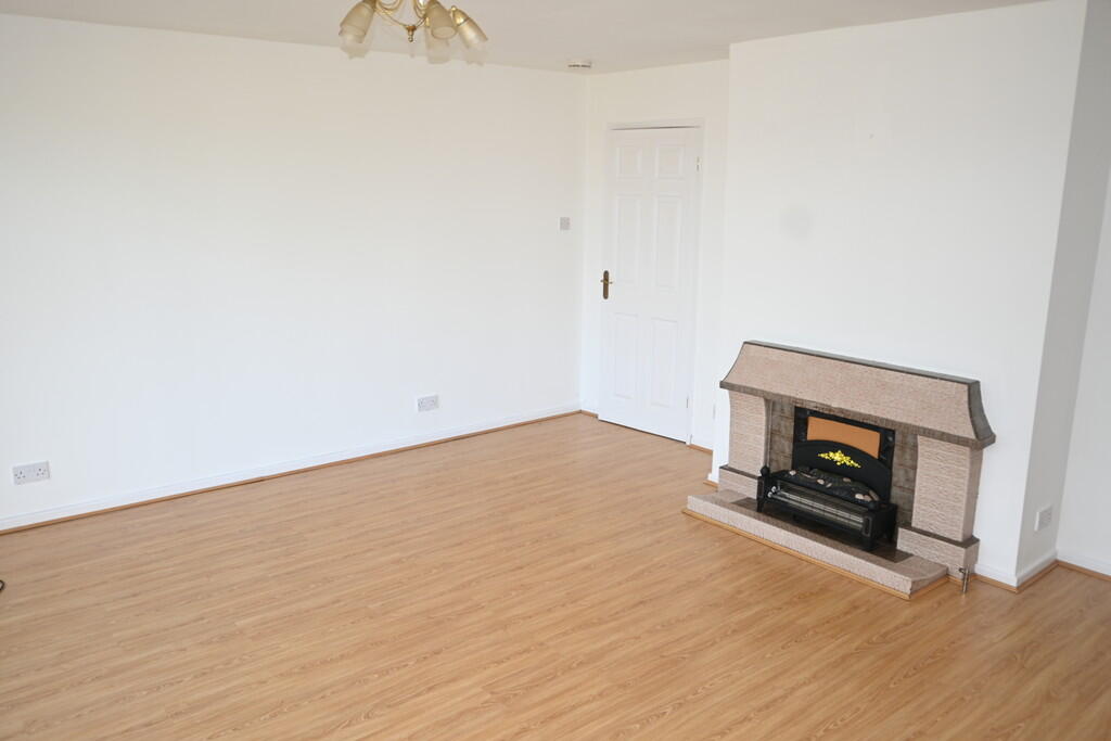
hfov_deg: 63.2
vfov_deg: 44.6
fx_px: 903
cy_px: 370
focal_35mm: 29
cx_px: 556
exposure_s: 1/60
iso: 140
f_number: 3.8
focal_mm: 19.5
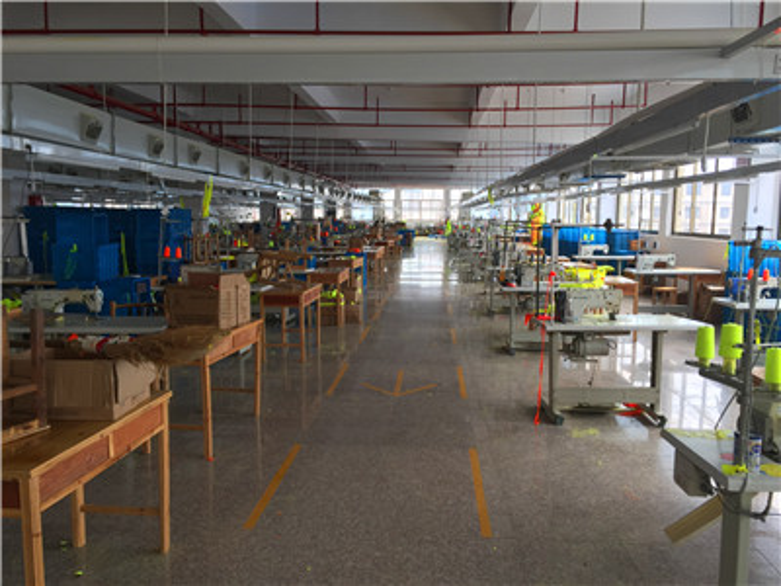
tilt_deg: -6.6
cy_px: 293
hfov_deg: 61.7
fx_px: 654
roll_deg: +0.4
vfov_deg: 48.2
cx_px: 390
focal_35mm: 29
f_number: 2.2
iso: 32
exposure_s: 1/60
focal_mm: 4.15
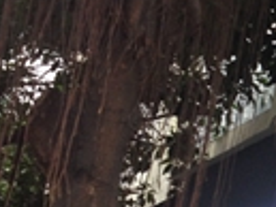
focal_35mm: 171
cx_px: 490
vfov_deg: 8.6
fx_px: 1365
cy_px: 205
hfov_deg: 10.8
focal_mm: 4.28
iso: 50
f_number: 2.4
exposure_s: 1/60
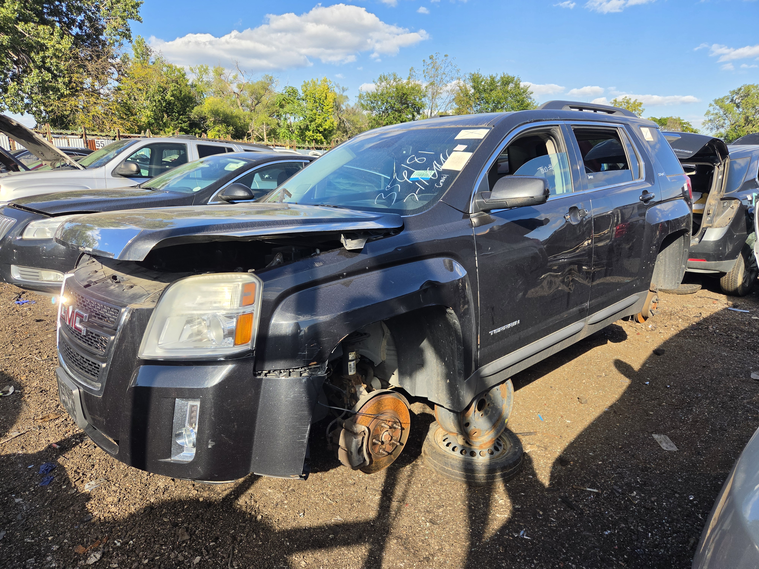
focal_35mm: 23
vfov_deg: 58.9
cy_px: 284
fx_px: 504
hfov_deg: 73.9
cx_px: 380
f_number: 1.8
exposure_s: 1/3100
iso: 80
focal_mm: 5.4
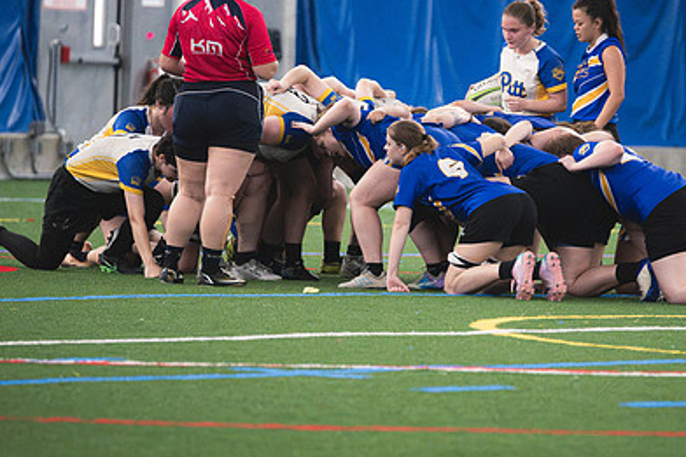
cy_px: 219
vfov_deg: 3.1
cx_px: 434
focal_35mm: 444
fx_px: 8457
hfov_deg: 4.6
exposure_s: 1/640
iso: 11400
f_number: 2.8
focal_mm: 200
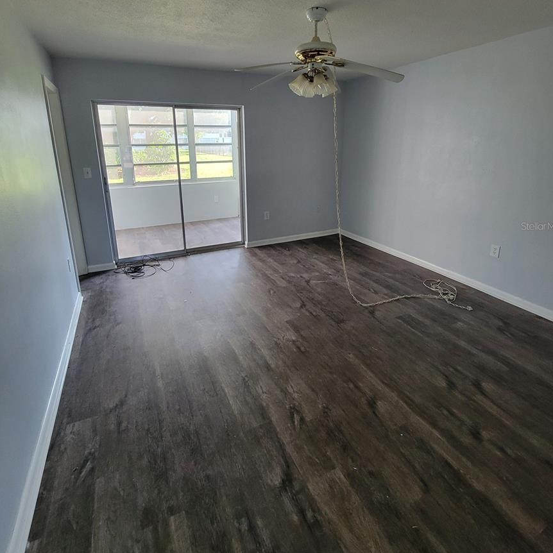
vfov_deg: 86.5
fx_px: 289
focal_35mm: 16
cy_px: 226
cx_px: 278
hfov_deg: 87.4
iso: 320
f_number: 2.2
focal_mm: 2.2
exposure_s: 1/60
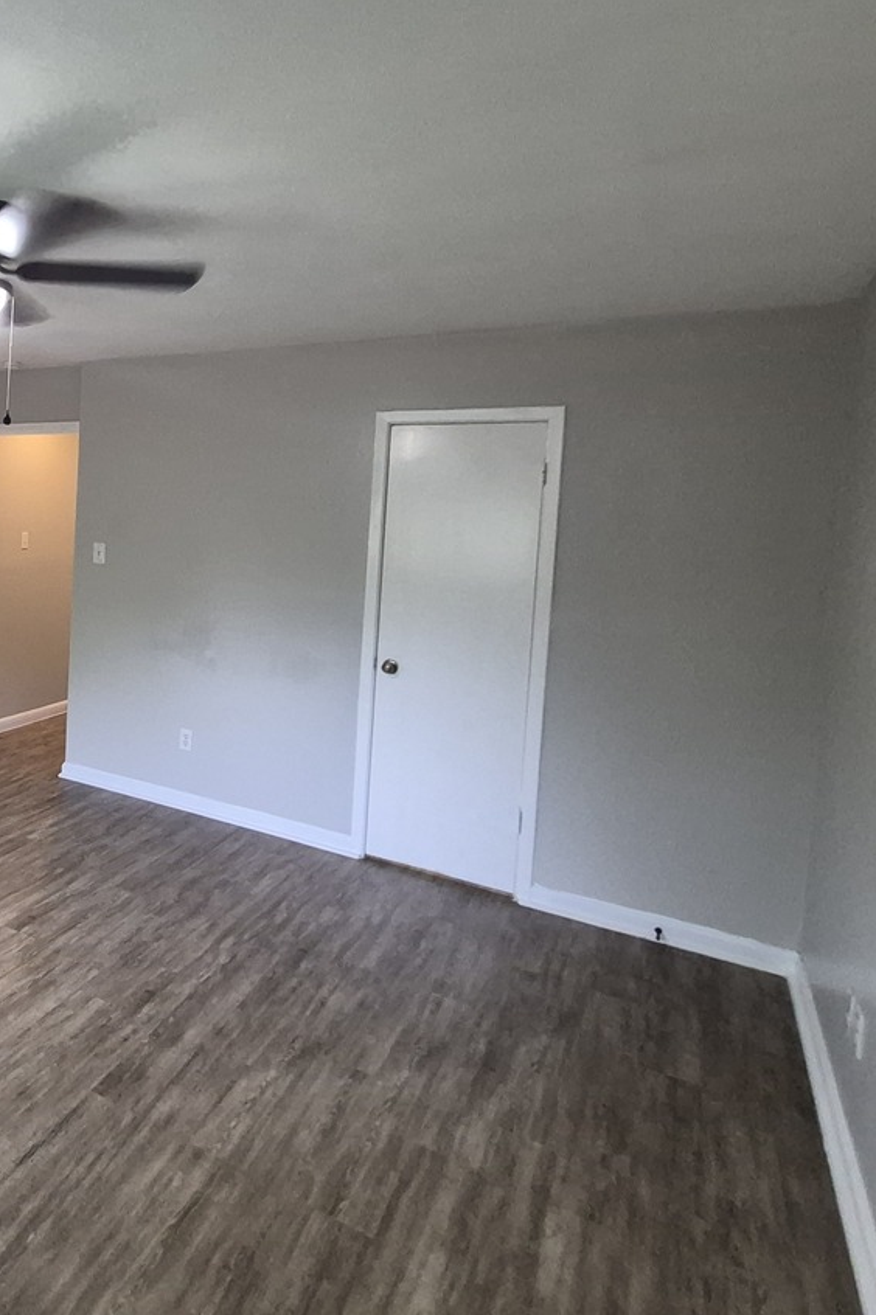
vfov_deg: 75.4
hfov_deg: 46.6
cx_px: 11
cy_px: 539
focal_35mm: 23
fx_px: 840
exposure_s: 1/60
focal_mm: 1.74
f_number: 2.2
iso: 640
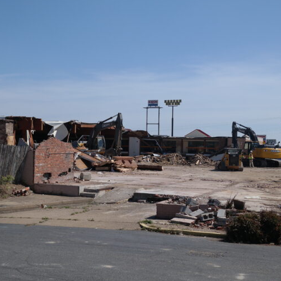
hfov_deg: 32.7
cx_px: 114
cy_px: 139
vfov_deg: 32.8
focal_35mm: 52
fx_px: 478
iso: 100
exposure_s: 1/400
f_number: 7.1
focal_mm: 26
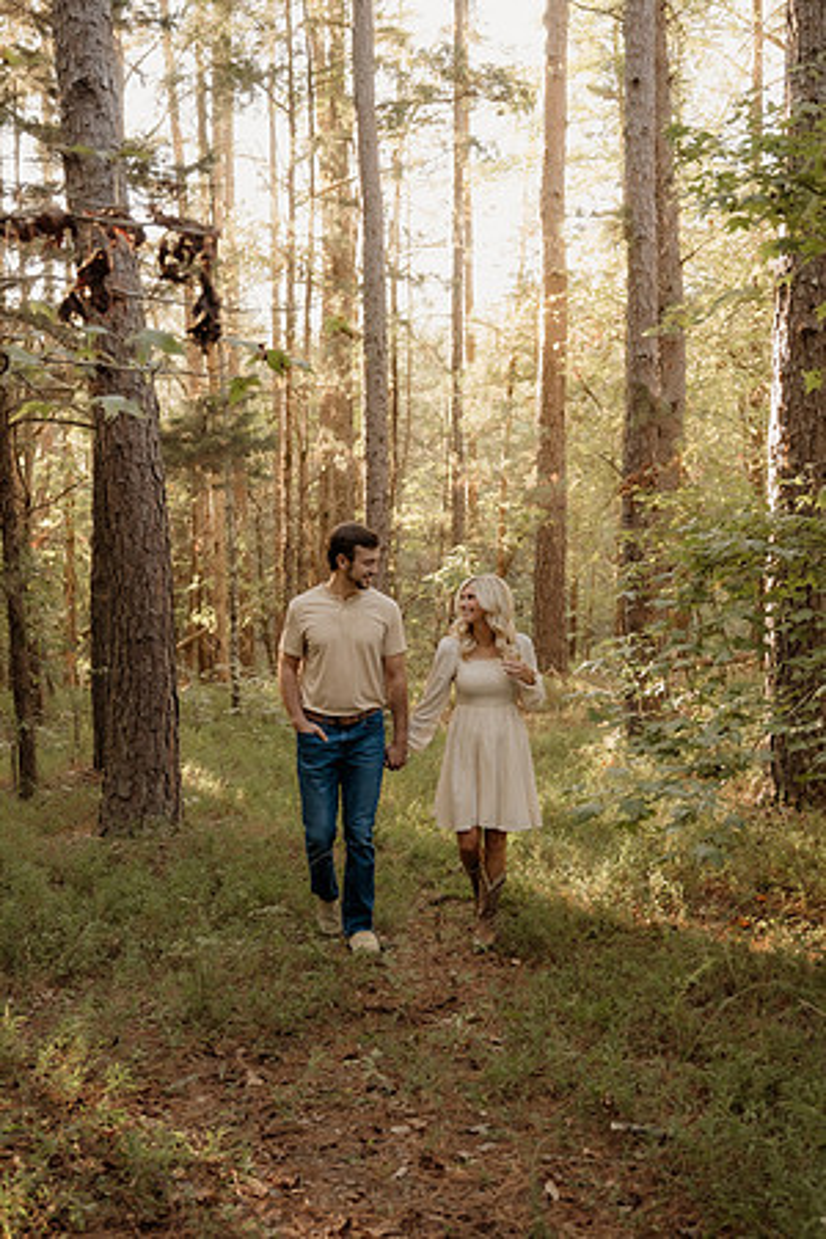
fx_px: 1445
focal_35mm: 42
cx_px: 413
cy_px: 620
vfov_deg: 46.4
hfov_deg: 31.9
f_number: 2.8
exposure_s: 1/125
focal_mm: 28.5
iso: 500
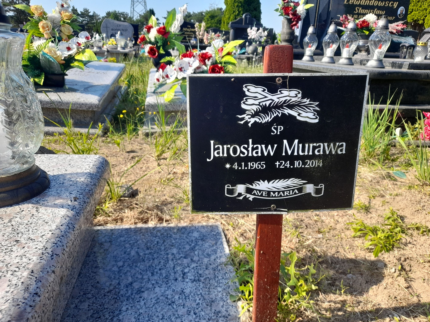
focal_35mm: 25
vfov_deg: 54.9
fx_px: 311
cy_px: 161
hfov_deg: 69.4
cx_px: 215
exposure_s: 1/337
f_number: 2
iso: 20
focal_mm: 4.6
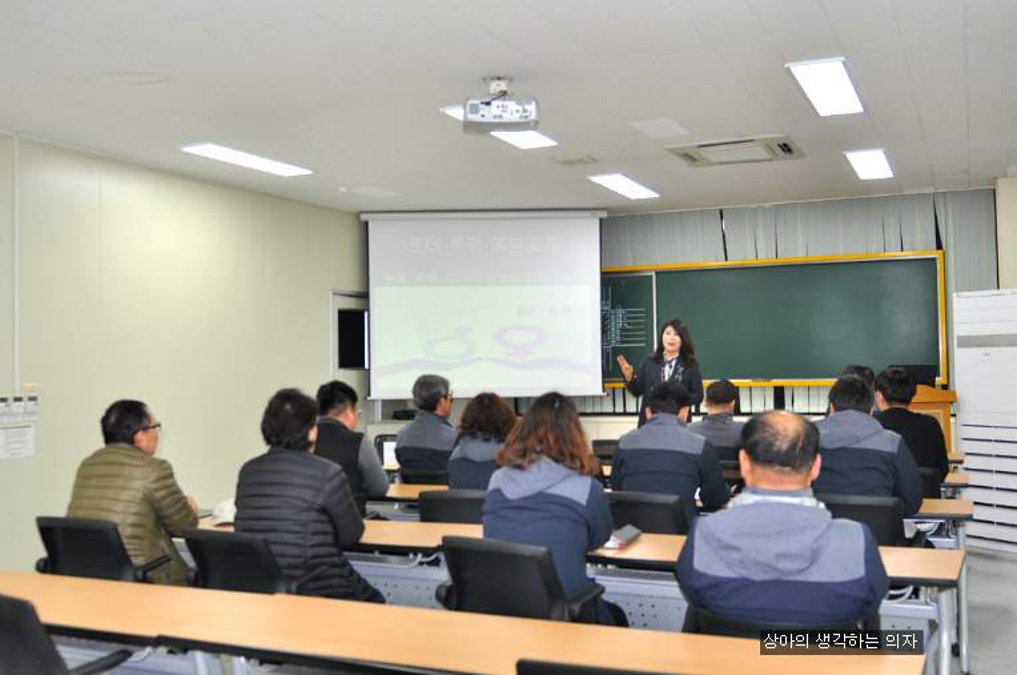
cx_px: 508
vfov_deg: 36.8
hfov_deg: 53.2
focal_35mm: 36
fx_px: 1015
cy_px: 338
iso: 200
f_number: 2.8
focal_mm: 24
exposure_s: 1/80
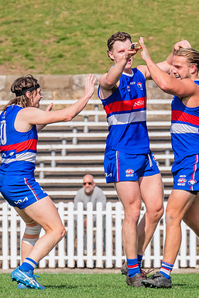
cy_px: 132
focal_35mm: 1100
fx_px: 9112
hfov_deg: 1.3
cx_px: 186
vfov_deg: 1.9
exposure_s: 1/1250
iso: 800
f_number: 14
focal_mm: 420
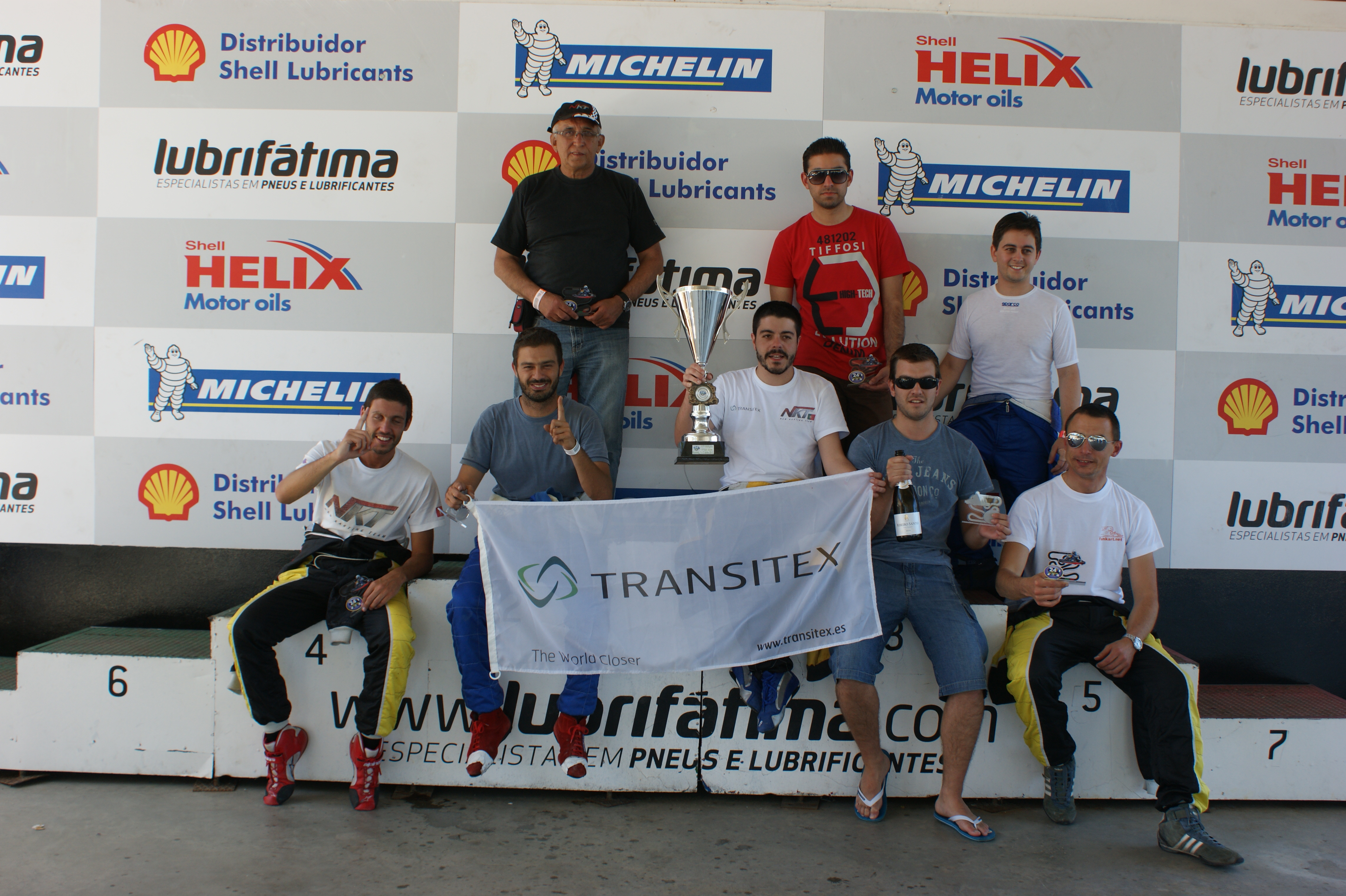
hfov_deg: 53.2
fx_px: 1345
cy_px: 448
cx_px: 673
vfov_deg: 36.8
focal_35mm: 36
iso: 100
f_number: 5.6
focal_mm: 24
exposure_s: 1/50
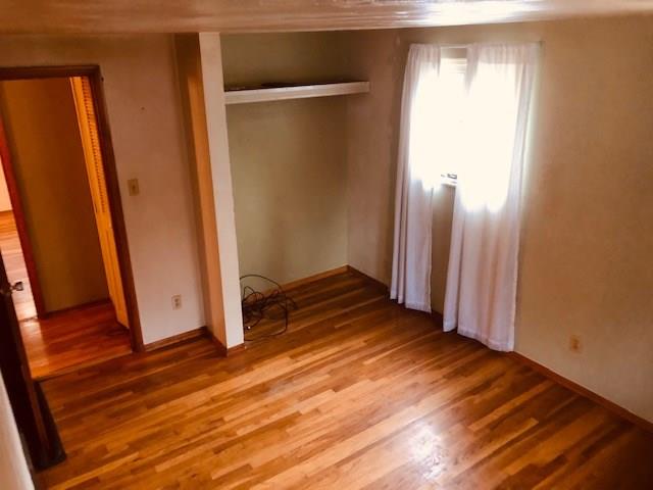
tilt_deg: -22.5
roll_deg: +0.4
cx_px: 326
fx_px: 528
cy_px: 245
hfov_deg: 63.4
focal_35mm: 28
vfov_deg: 49.7
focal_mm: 3.99
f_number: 1.8
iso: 100
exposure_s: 1/5
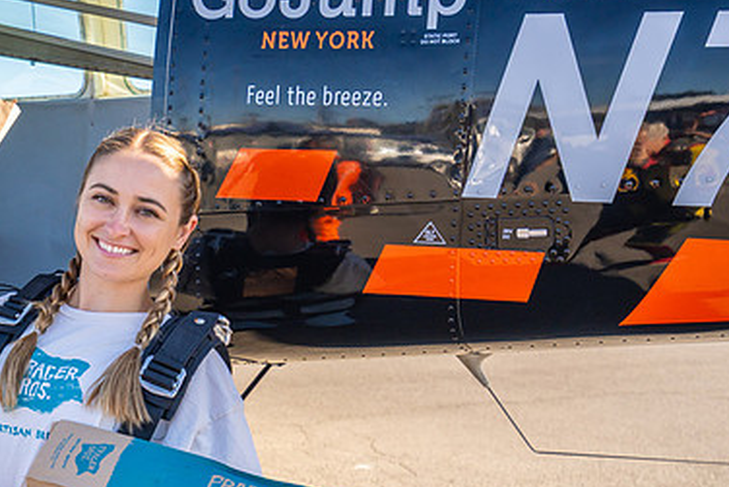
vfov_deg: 24.9
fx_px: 1094
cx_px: 204
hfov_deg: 36.2
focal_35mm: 54
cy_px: 331
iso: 800
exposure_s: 1/1600
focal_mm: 35
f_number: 5
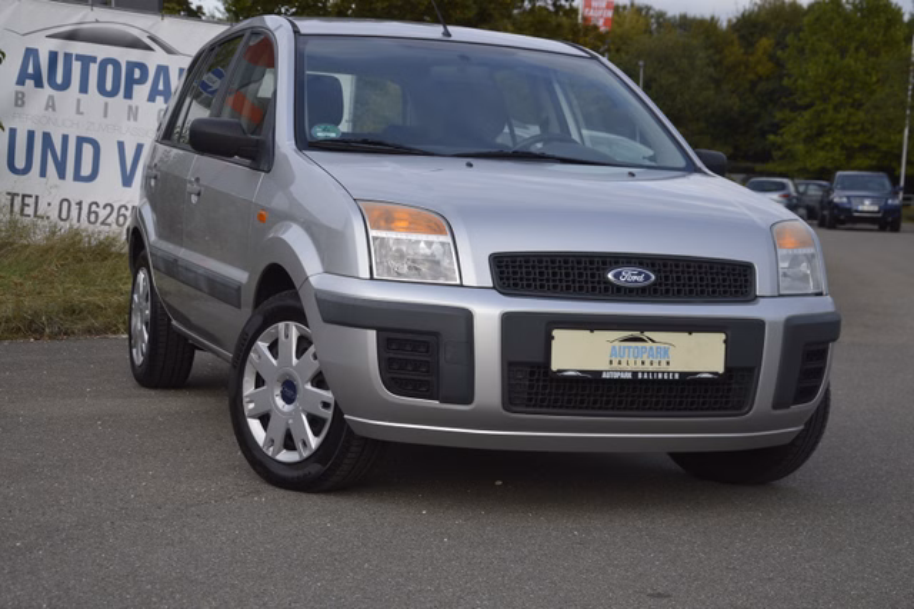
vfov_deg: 18.9
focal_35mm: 72
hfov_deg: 28.1
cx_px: 457
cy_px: 304
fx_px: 1827
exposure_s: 1/160
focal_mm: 48
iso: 100
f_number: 6.3
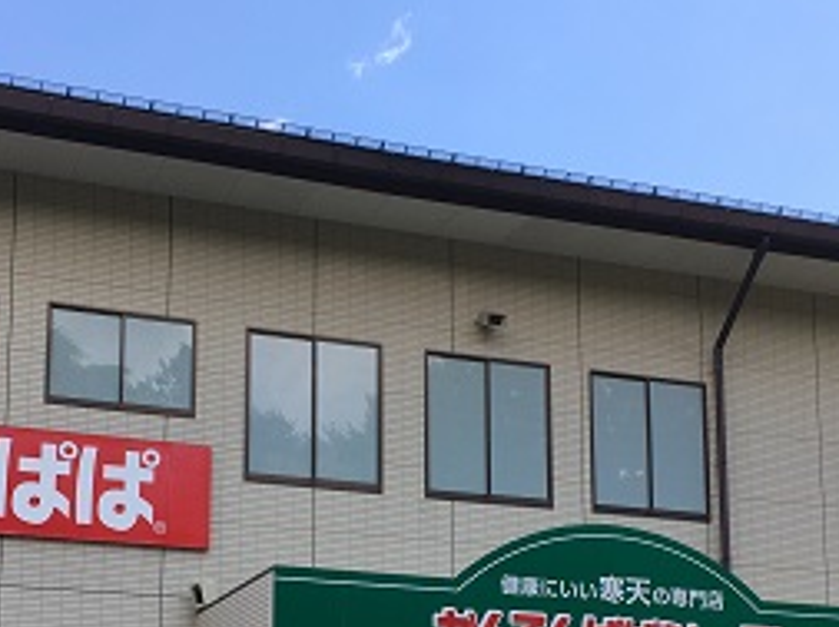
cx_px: 345
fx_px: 1501
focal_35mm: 62
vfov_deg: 22.8
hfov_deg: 31.2
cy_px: 609
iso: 25
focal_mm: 4.15
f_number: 2.2
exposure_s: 1/674
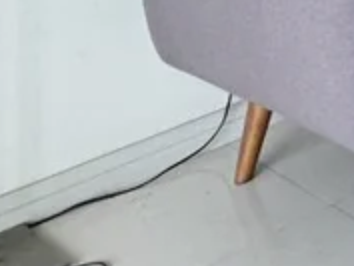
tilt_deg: -1.8
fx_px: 901
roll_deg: -0.8
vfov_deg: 12.9
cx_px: 972
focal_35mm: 88
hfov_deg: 12.7
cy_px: -366
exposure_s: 1/100
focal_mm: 1.57
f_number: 1.8
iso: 50
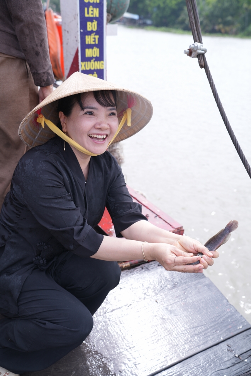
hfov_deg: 37.9
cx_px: 126
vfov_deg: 54.4
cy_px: 188
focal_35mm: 35
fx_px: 366
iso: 125
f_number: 4.5
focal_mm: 35
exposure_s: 1/320
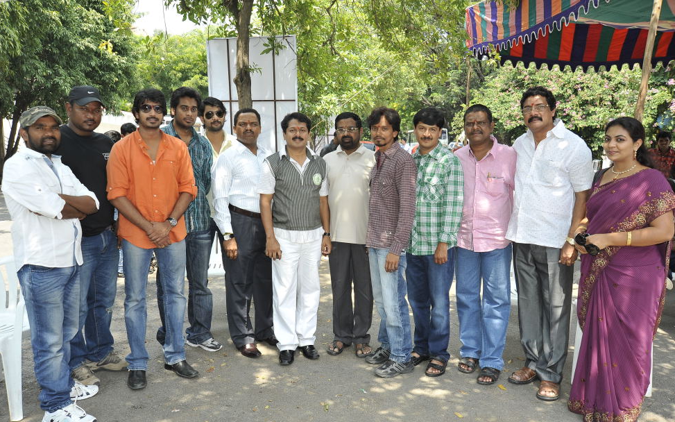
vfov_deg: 41.8
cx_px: 331
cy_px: 231
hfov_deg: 62.9
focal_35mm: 30
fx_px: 552
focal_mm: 28
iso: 250
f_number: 5.6
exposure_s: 1/160
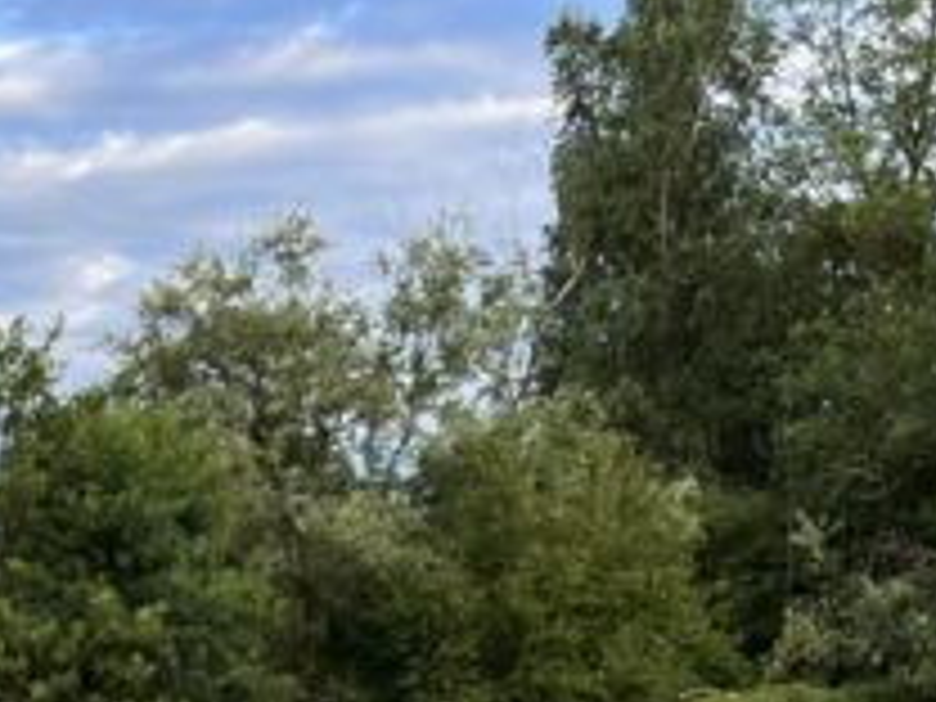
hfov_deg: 18.2
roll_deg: +0.6
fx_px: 2596
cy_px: 1282
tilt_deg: -13.7
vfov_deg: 13.7
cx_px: -472
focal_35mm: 96
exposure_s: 1/625
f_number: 1.6
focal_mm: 5.1
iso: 50
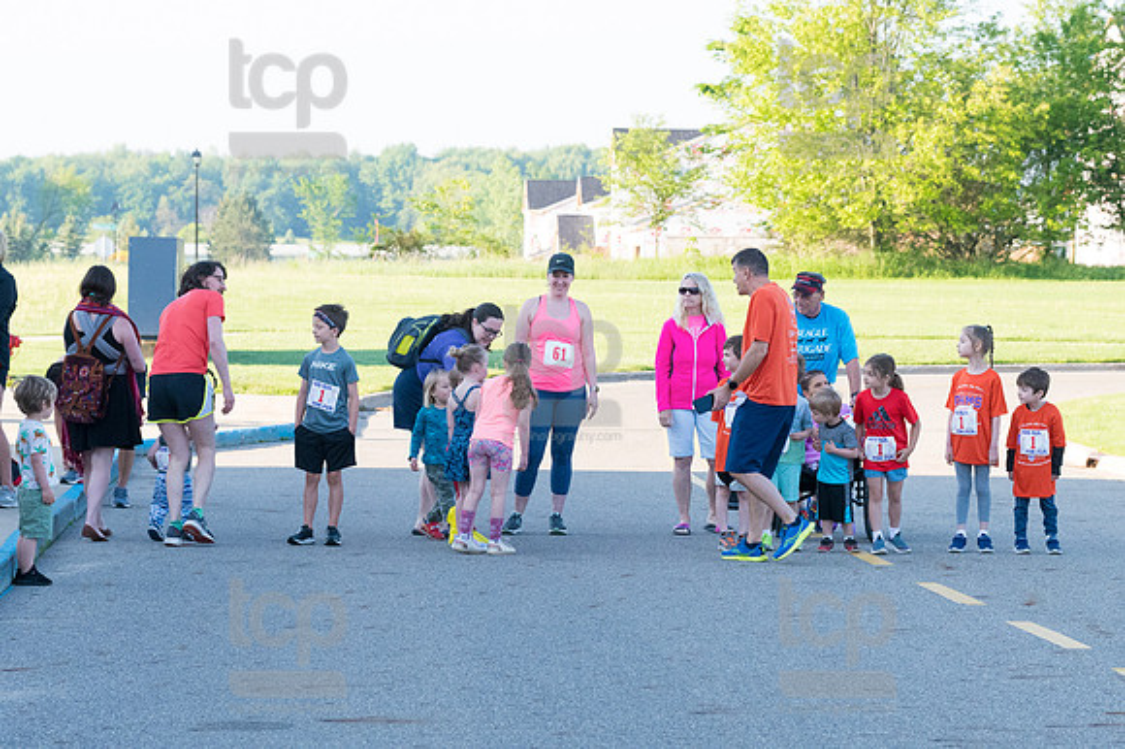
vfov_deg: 10.1
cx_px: 562
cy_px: 374
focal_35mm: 135
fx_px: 4216
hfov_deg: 15.2
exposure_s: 1/1250
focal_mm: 90
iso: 2000
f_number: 5.6
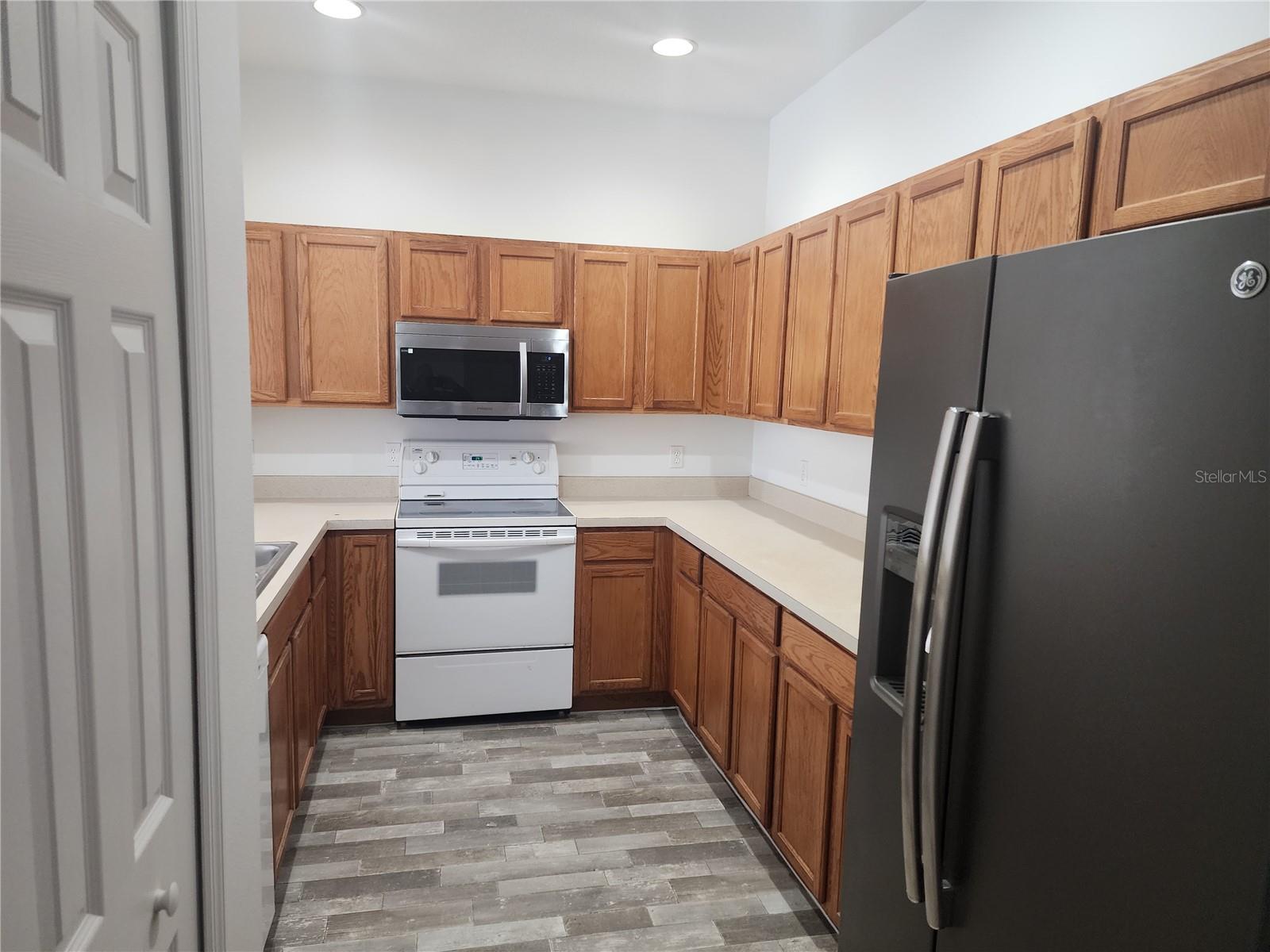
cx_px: 635
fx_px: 844
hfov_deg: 73.9
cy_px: 476
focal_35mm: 23
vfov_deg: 58.9
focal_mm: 6.4
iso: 400
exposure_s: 1/120
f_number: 1.8
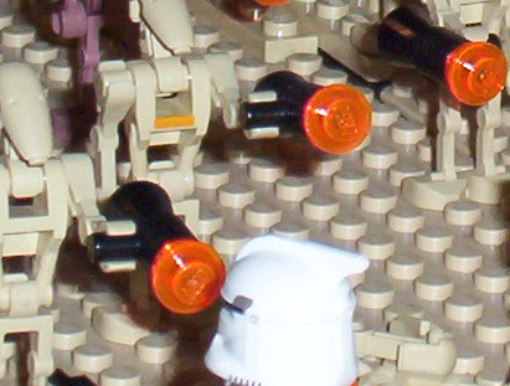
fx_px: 5395
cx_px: 613
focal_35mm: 365
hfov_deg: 5.4
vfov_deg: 4.1
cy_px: -134
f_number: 4.33
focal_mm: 14.19
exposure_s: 1/72.2
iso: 140
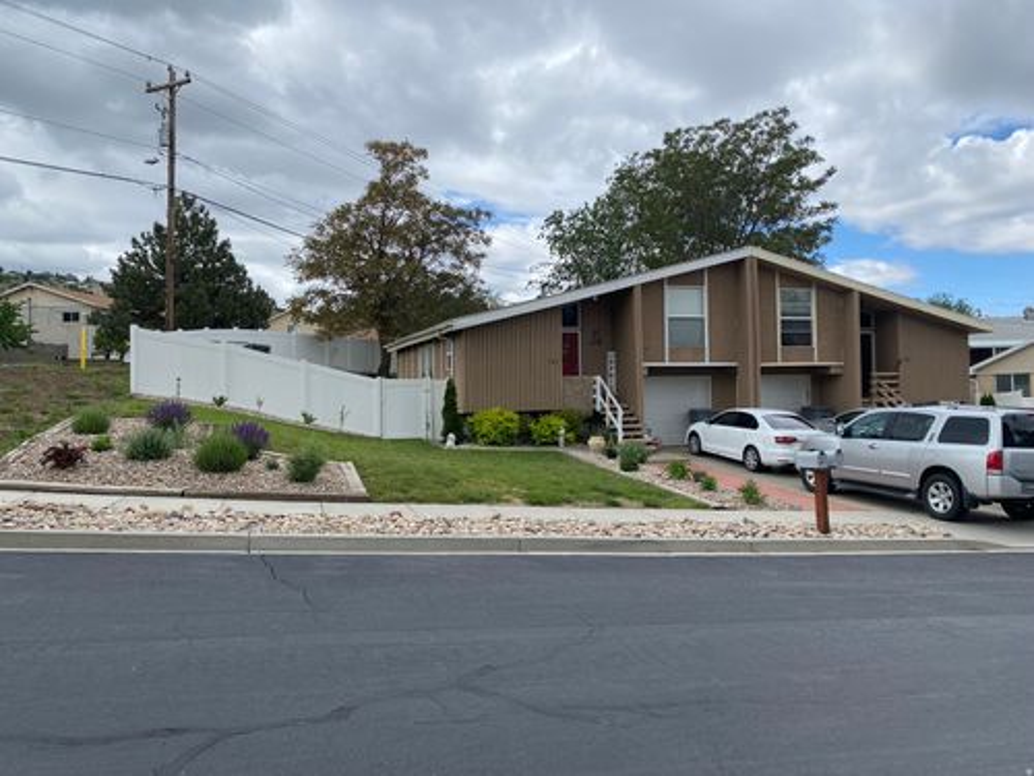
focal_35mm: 26
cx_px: 517
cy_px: 388
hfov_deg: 67.3
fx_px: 777
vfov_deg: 53.1
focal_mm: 4.25
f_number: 1.8
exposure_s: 1/1927
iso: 32
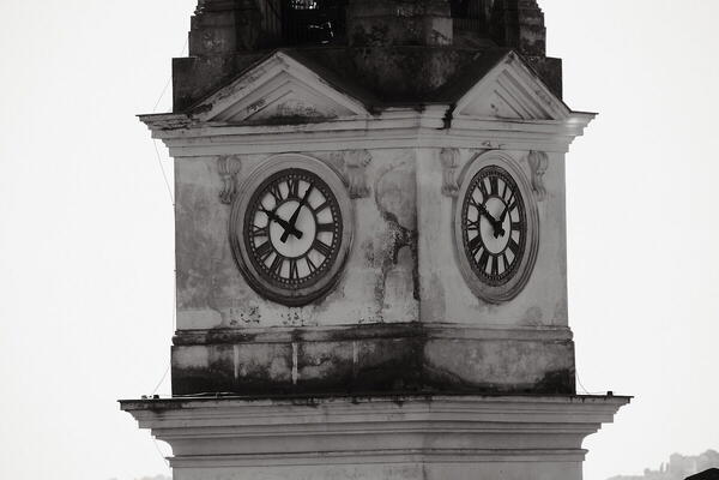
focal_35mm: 450
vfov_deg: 3.1
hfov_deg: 4.6
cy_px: 240
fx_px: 8987
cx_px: 360
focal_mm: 300
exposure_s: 1/2200
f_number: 5.6
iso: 800
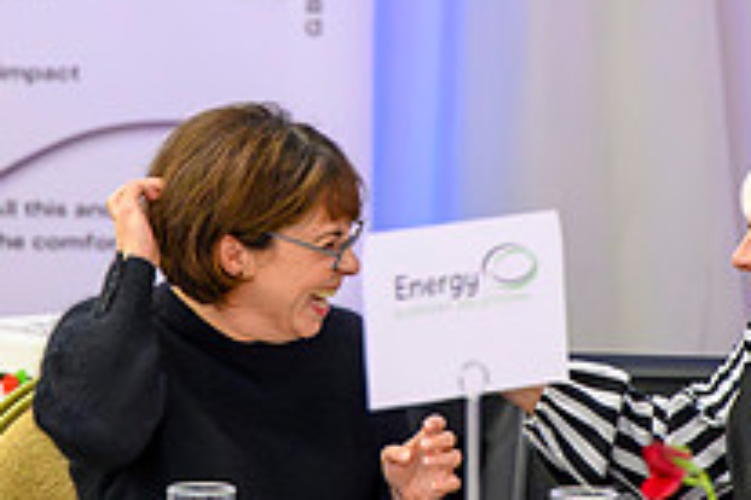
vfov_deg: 7.0
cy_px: 130
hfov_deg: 10.5
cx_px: 385
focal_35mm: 196
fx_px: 4088
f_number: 2.8
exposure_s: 1/200
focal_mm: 70
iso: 12800
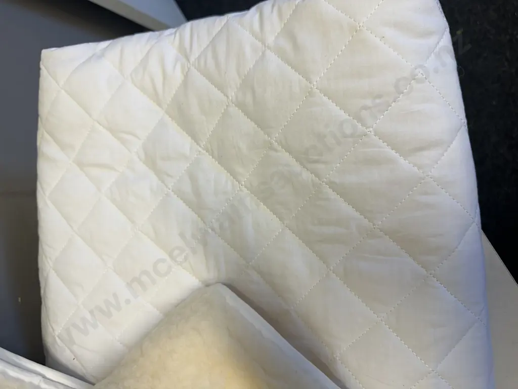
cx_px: 259
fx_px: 359
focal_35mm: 24
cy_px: 194
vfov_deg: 56.8
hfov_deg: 71.6
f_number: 1.78
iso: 50
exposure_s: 1/100
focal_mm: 6.86
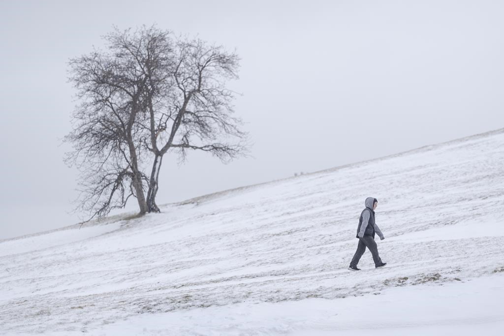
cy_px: 168
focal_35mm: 200
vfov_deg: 6.9
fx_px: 2800
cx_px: 252
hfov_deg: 10.3
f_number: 3.2
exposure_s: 1/1250
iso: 800
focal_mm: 200
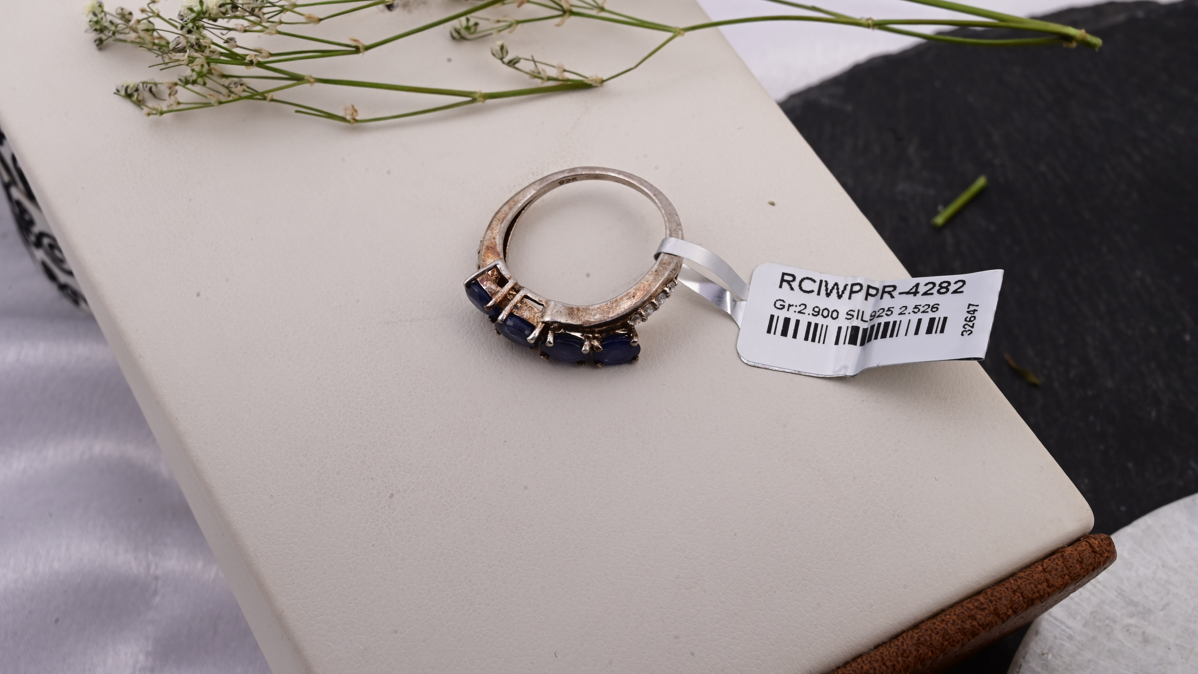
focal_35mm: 74
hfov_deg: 28.6
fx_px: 2351
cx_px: 594
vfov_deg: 16.3
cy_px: 327
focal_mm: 70
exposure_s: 1/80
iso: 640
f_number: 20
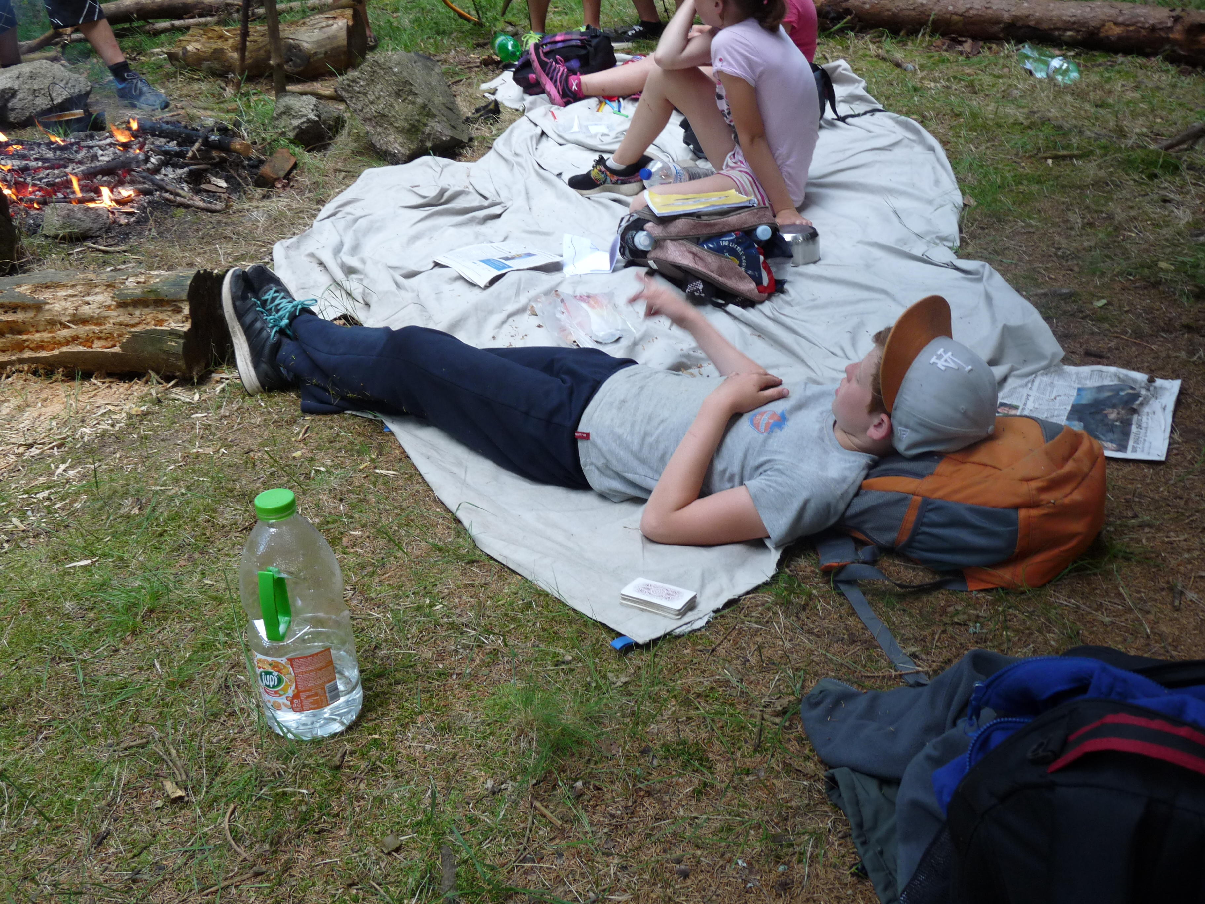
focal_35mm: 39
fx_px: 1358
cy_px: 452
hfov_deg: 47.9
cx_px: 602
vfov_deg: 36.8
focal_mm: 6.9
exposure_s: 1/30
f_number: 3
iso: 125
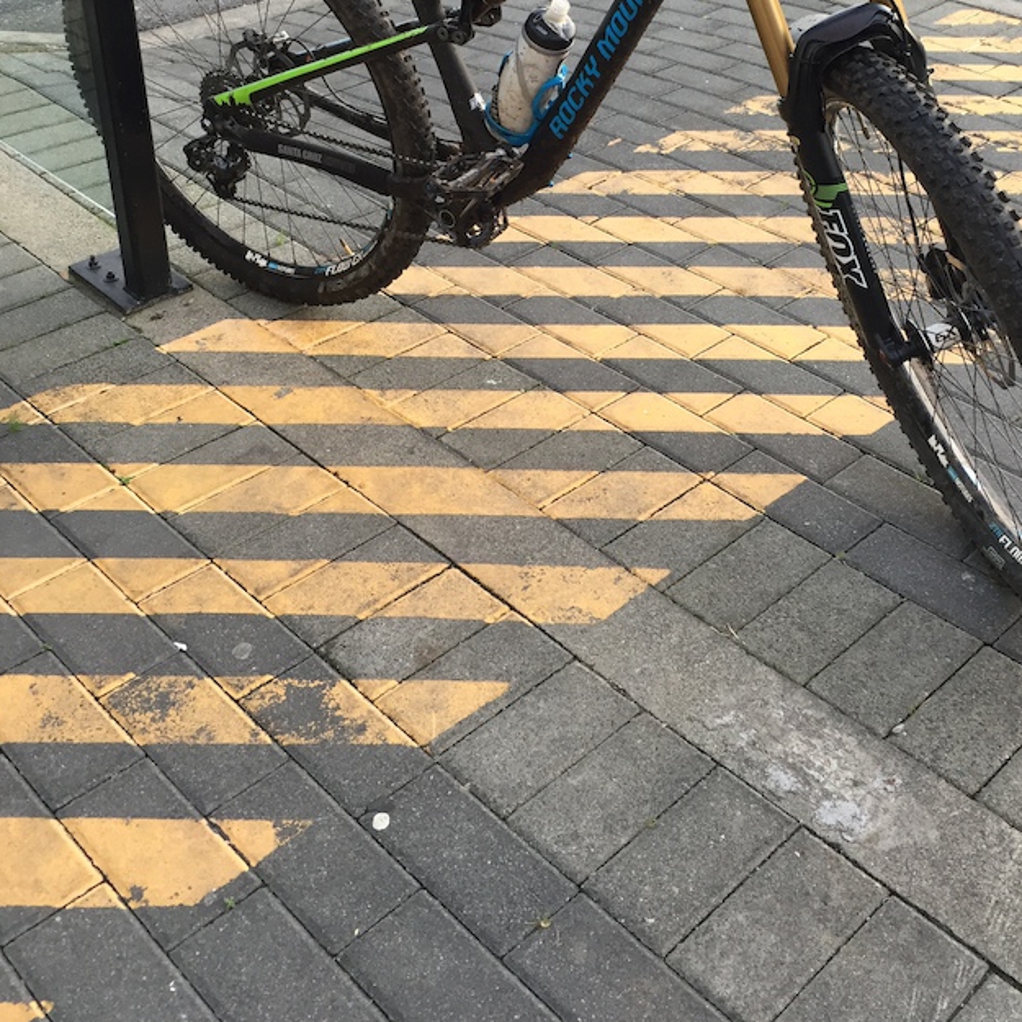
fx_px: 1403
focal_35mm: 42
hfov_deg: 40.0
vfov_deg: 38.8
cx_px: 556
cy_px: 235
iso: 32
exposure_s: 1/40
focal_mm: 4.15
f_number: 2.2
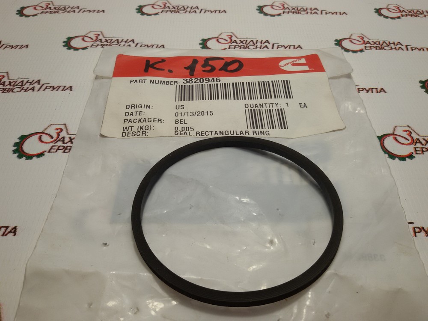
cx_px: 214
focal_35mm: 31
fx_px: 383
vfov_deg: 45.4
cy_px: 160
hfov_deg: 58.4
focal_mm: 2.93
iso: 40
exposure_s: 1/100
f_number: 2.4
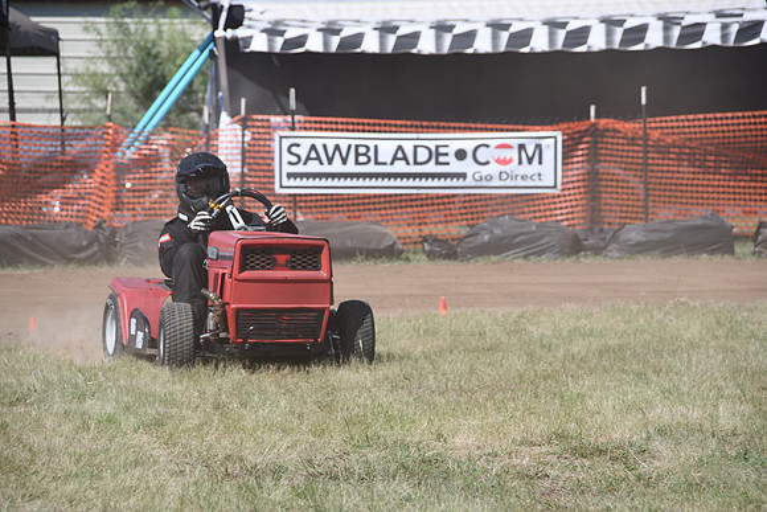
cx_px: 384
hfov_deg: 7.4
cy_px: 256
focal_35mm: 277
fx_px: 5903
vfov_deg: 5.0
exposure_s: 1/500
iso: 160
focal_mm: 185
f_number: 8
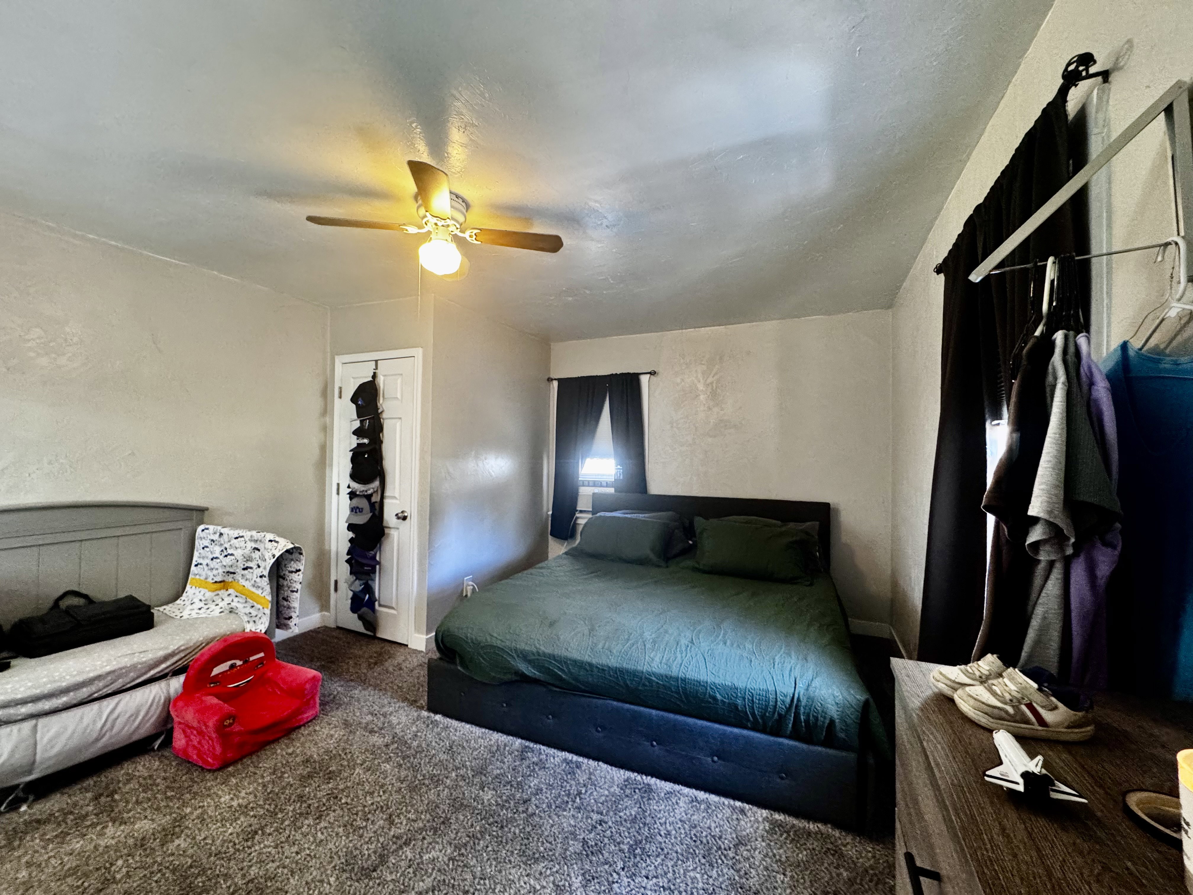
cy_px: 448
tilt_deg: +1.1
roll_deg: -0.9
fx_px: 482
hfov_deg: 102.1
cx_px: 596
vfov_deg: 85.7
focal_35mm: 14
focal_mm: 2.22
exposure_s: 1/60
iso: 640
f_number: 2.2
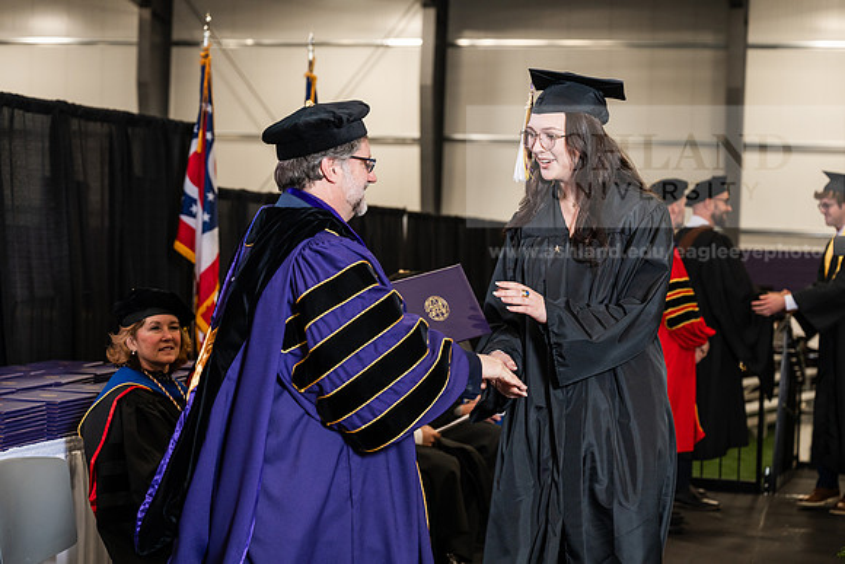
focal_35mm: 70
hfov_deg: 28.8
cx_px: 422
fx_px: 1643
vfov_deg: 19.5
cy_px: 282
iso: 1250
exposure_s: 1/200
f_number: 4
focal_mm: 70
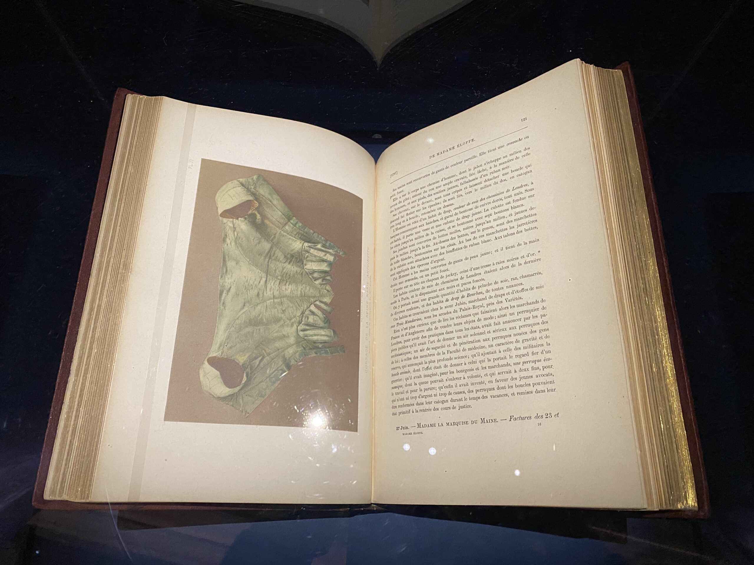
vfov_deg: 53.1
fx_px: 566
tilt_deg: -68.6
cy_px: 282
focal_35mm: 26
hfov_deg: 67.3
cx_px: 377
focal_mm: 4.25
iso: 500
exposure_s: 1/36
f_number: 1.8
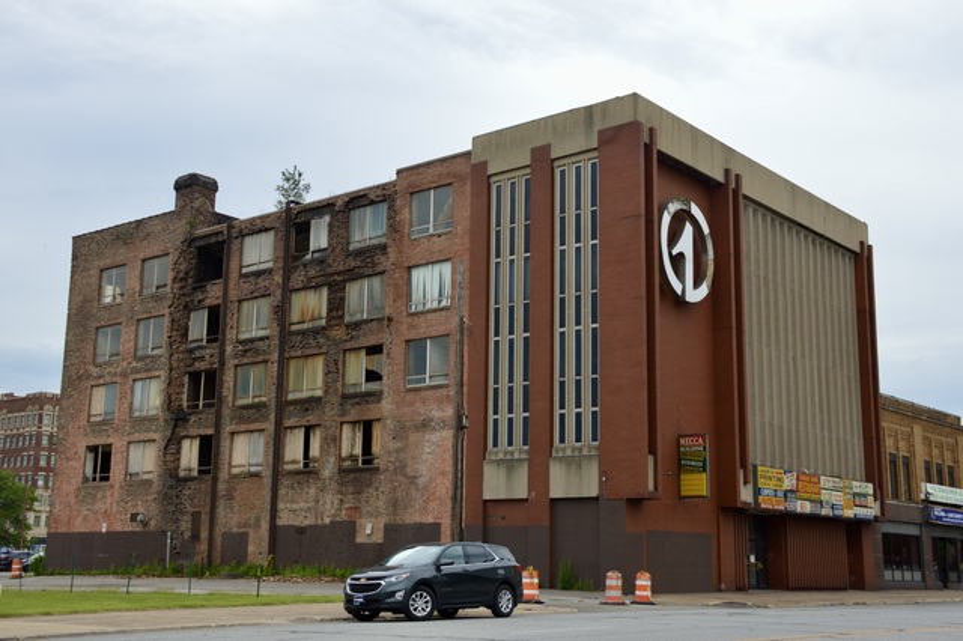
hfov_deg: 46.4
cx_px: 482
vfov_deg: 31.9
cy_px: 320
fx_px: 1123
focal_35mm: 42
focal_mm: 28
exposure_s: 1/200
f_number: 7.1
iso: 100
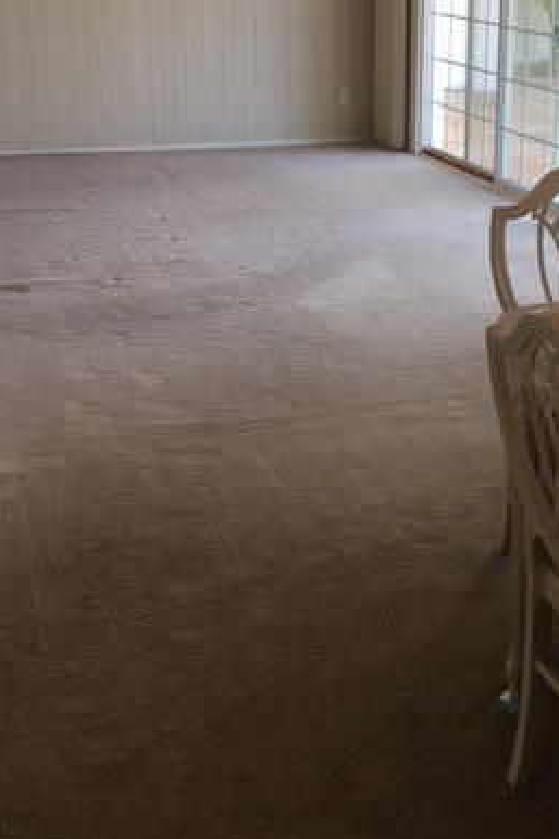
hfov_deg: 26.2
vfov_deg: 39.1
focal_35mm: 50
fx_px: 1166
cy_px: 278
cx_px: 483
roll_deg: -2.4
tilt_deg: -14.2
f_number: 2.2
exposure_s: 1/40
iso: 25
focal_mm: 4.15
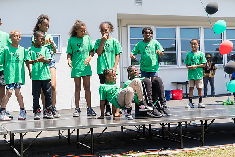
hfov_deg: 32.4
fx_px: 405
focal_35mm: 62
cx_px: 118
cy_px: 78
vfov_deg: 21.9
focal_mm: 62
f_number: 4
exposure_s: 1/400
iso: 100
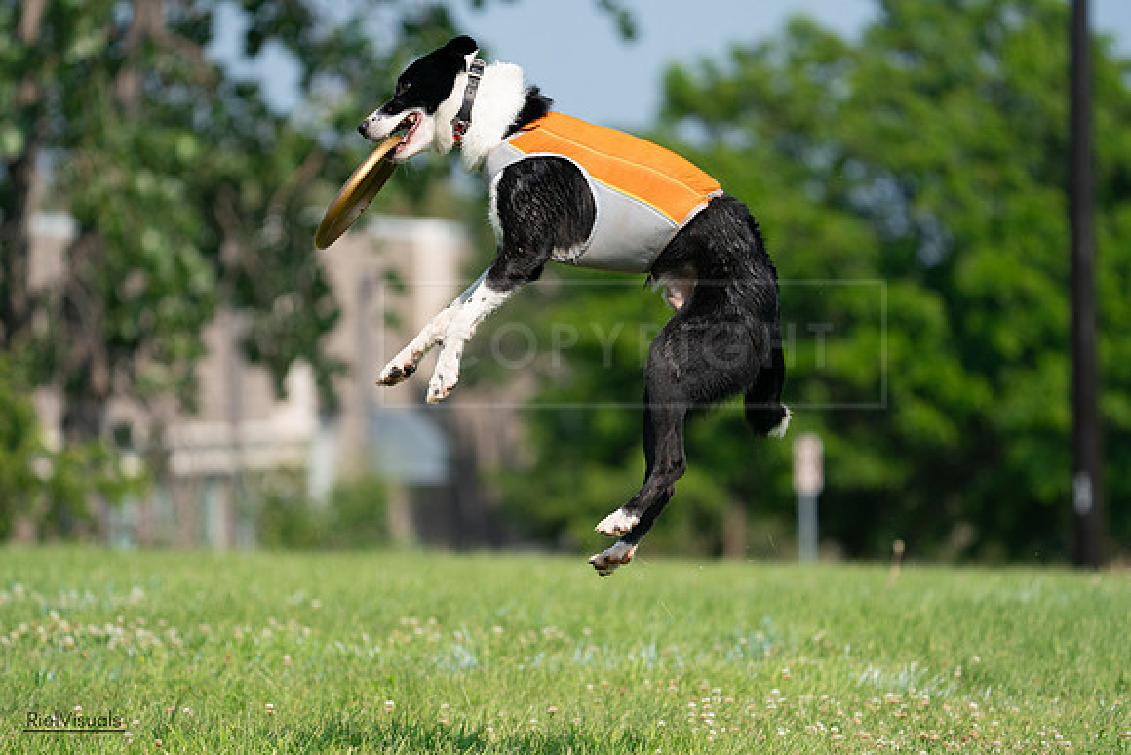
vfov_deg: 4.9
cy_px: 378
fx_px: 8798
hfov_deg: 7.4
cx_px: 566
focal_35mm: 280
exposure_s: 1/4000
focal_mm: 280
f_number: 5.6
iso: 1000
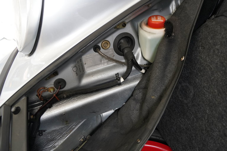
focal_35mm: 32
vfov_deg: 41.1
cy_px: 76
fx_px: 202
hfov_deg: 58.7
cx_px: 114
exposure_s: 1/60
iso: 2000
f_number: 4
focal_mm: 32
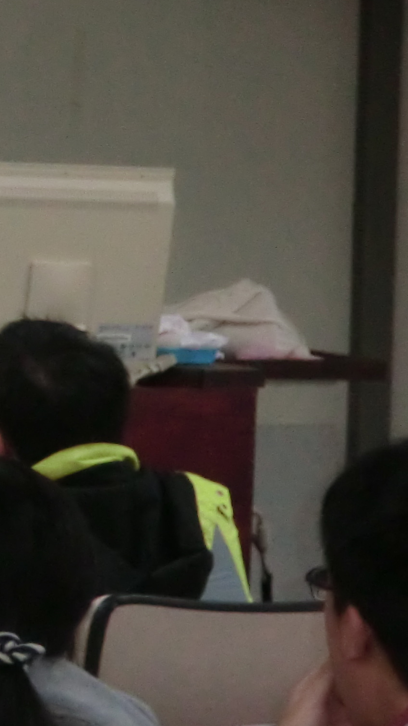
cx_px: -353
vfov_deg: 7.6
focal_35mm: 284
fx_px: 5462
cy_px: 135
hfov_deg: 4.2
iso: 400
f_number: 5.9
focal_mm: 19.6
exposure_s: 1/60
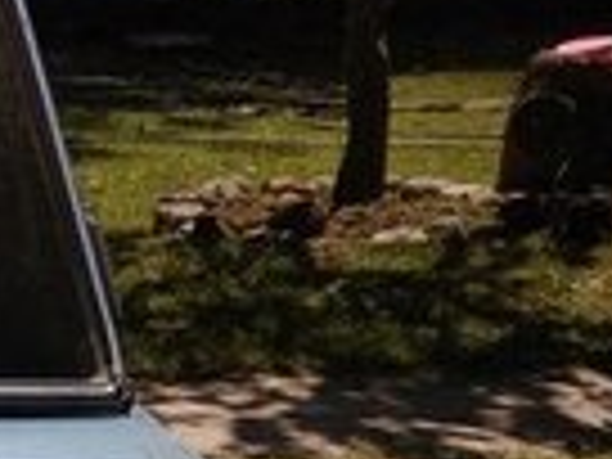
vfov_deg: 12.8
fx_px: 1803
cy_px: 902
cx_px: -855
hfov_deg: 13.8
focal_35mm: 102
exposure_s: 1/1614
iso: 100
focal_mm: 3.57
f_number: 2
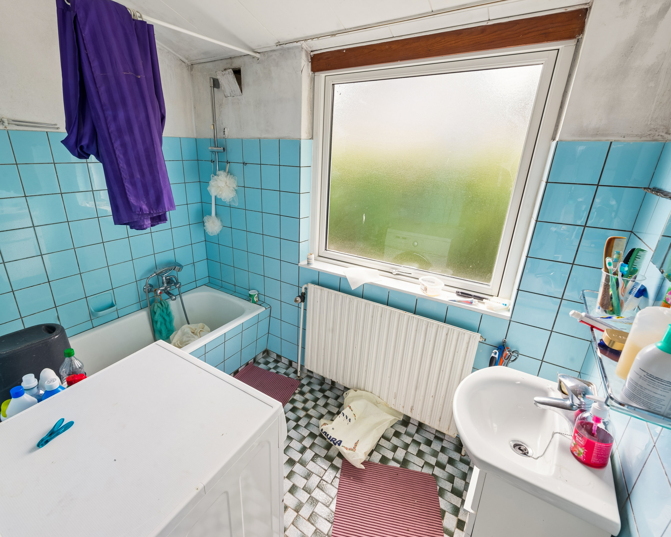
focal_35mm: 16
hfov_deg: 92.9
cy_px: 270
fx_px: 318
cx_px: 308
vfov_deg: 80.4
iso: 200
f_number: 10
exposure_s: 1/20
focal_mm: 14
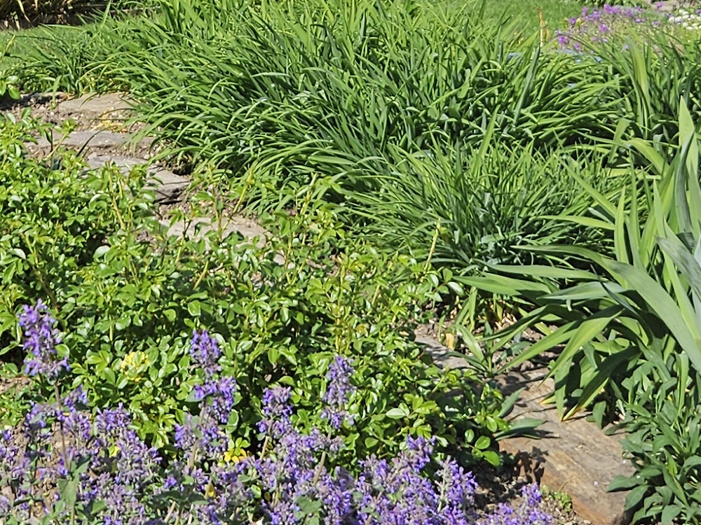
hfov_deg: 21.3
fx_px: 1863
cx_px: 257
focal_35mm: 92
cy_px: -148
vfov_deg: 15.3
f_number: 1.8
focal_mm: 5.4
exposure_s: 1/2352
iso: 25
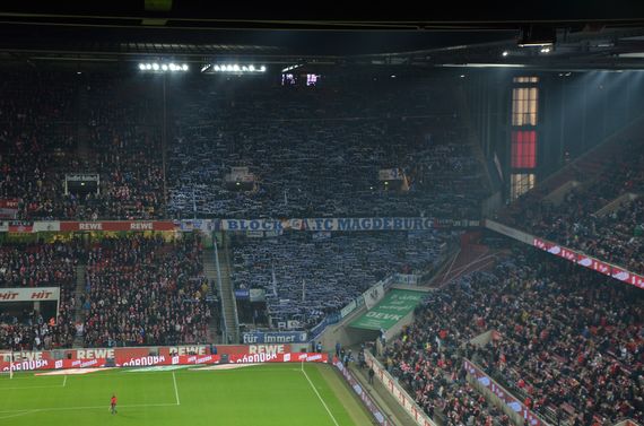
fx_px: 1552
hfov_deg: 23.4
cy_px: 213
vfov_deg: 15.6
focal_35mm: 87
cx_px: 322
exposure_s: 1/125
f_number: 5
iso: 900
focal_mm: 58
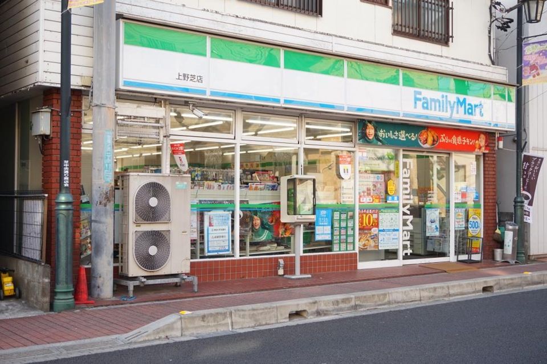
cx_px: 274
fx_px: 683
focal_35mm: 45
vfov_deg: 29.8
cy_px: 182
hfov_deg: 43.6
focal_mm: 30
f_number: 5
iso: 250
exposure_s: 1/160
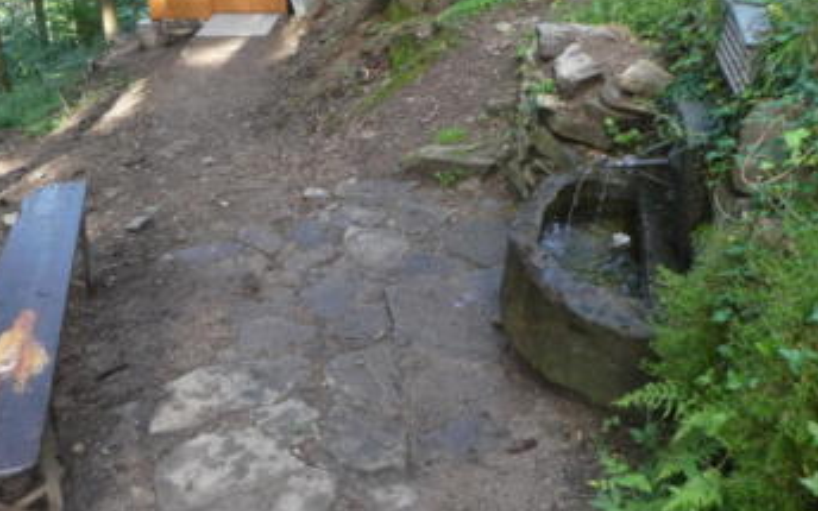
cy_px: 125
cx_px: 312
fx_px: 825
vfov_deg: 33.7
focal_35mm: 37
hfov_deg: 52.2
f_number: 3.3
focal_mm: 4.3
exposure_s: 1/60
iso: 250
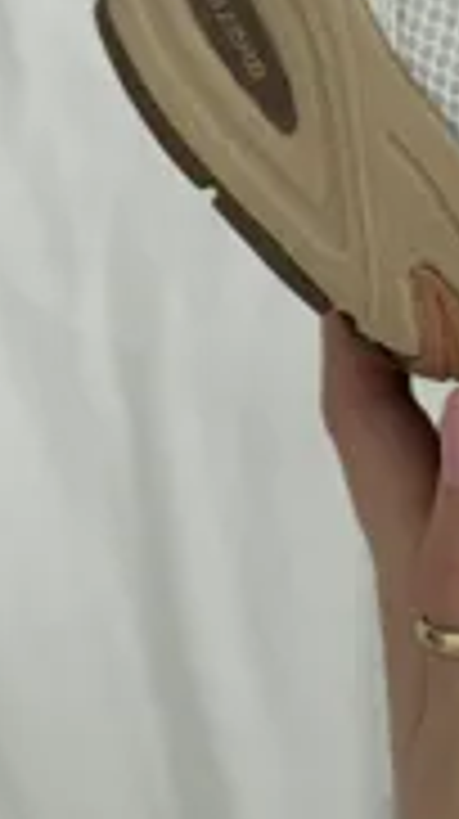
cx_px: 716
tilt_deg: -75.3
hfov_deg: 15.8
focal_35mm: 69
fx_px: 1497
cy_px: 284
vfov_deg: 30.4
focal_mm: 6.76
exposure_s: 1/1637
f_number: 1.78
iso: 80
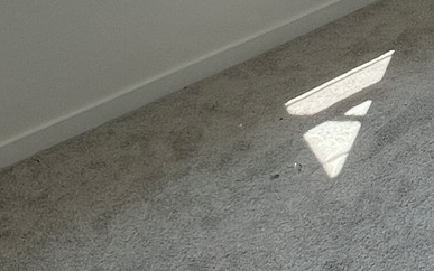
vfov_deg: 17.2
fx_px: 864
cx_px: 480
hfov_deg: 26.0
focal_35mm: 73
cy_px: -30
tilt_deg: -23.5
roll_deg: +6.2
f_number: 1.8
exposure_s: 1/222
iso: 32
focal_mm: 1.57
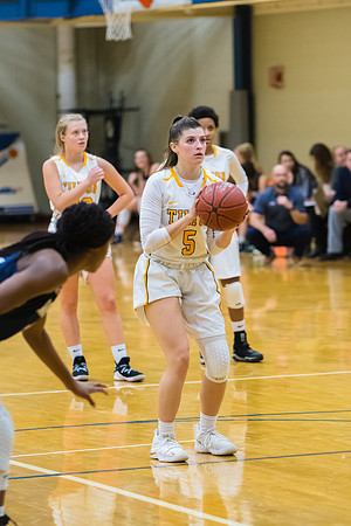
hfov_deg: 7.3
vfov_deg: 11.0
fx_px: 2742
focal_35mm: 188
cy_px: 263
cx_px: 176
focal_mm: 125
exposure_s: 1/400
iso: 3200
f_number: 2.8
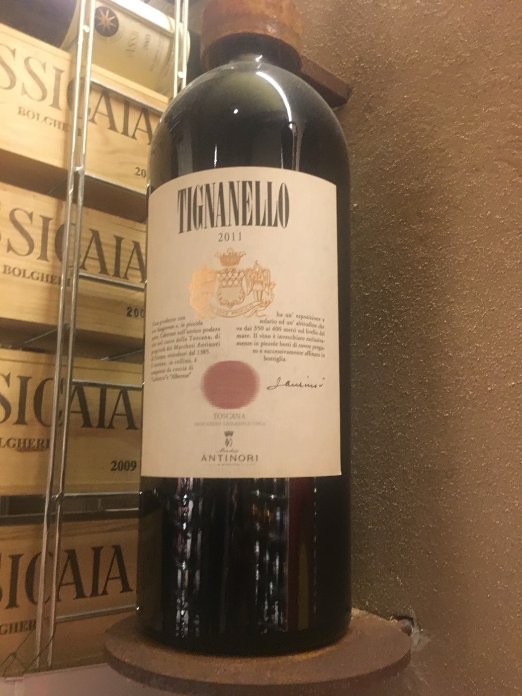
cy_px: 348
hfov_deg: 48.2
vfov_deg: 61.7
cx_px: 261
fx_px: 583
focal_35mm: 29
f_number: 2.2
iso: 200
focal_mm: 4.15
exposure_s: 1/25
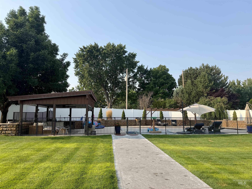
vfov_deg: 56.8
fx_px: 175
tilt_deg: +6.7
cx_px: 126
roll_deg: +0.0
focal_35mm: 24
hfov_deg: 71.6
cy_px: 94
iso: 80
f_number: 1.78
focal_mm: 6.76
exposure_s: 1/2703
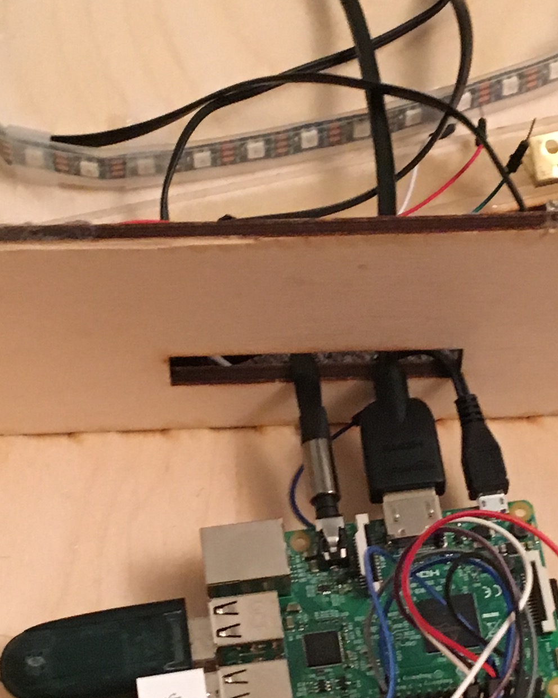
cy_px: 462
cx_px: 328
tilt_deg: -53.3
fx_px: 1900
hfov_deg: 16.7
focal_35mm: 92
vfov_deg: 20.7
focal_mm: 4.15
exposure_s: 1/15
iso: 200
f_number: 2.2
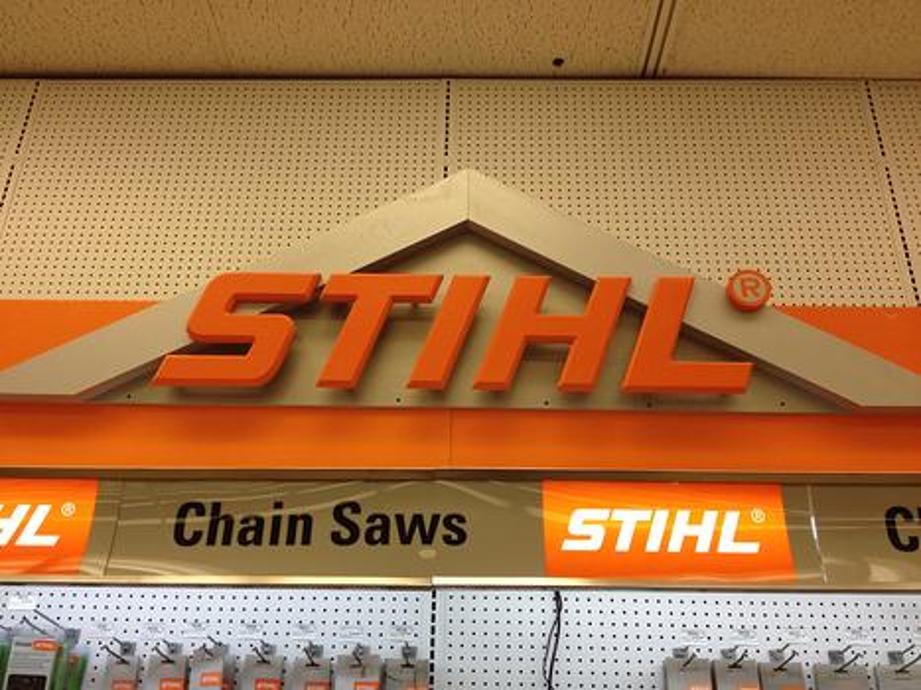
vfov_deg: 40.7
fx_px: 931
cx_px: 460
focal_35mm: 35
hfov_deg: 52.6
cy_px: 345
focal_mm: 4.28
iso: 100
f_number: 2.4
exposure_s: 1/120
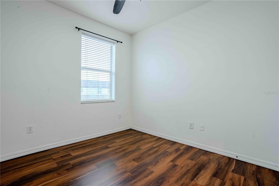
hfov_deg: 96.7
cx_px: 140
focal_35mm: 16
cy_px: 93
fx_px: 124
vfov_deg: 73.7
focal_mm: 16
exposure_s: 1/1600
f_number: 10
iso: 1000
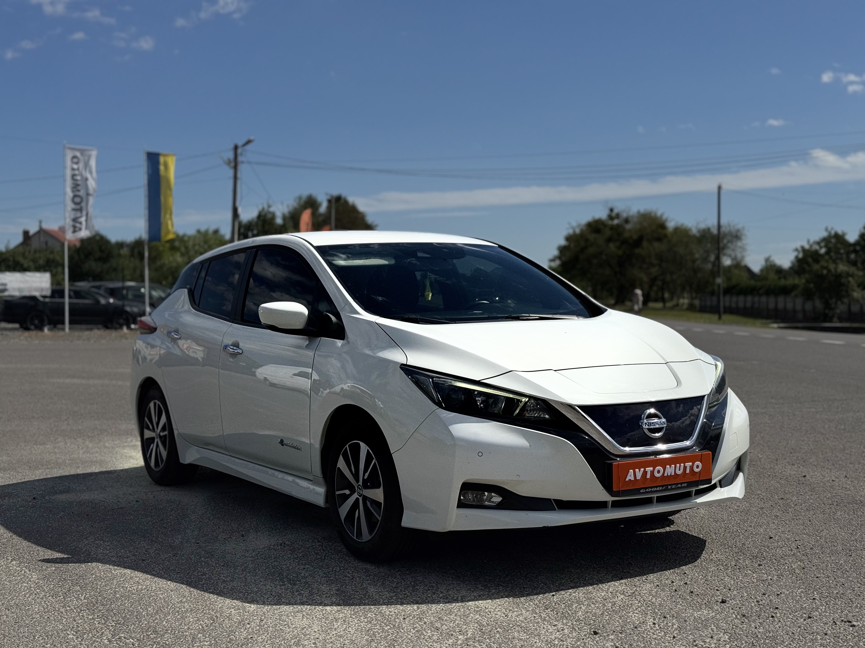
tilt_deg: -1.5
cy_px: 324
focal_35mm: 48
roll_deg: -0.5
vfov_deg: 30.3
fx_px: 1199
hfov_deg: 39.7
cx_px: 432
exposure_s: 1/15385
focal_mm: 6.76
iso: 50
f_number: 1.78
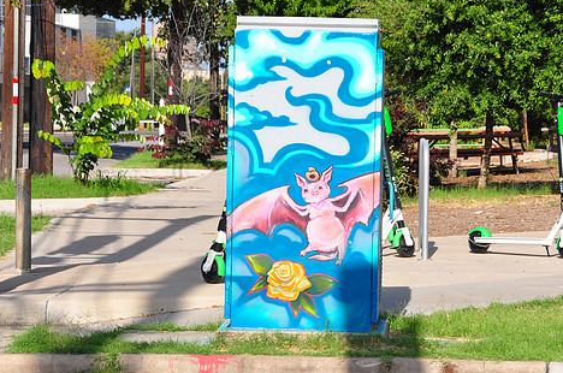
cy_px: 199
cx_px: 334
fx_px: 2497
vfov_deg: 8.5
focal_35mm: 160
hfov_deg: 12.9
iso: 200
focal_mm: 86
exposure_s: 1/125
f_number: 18
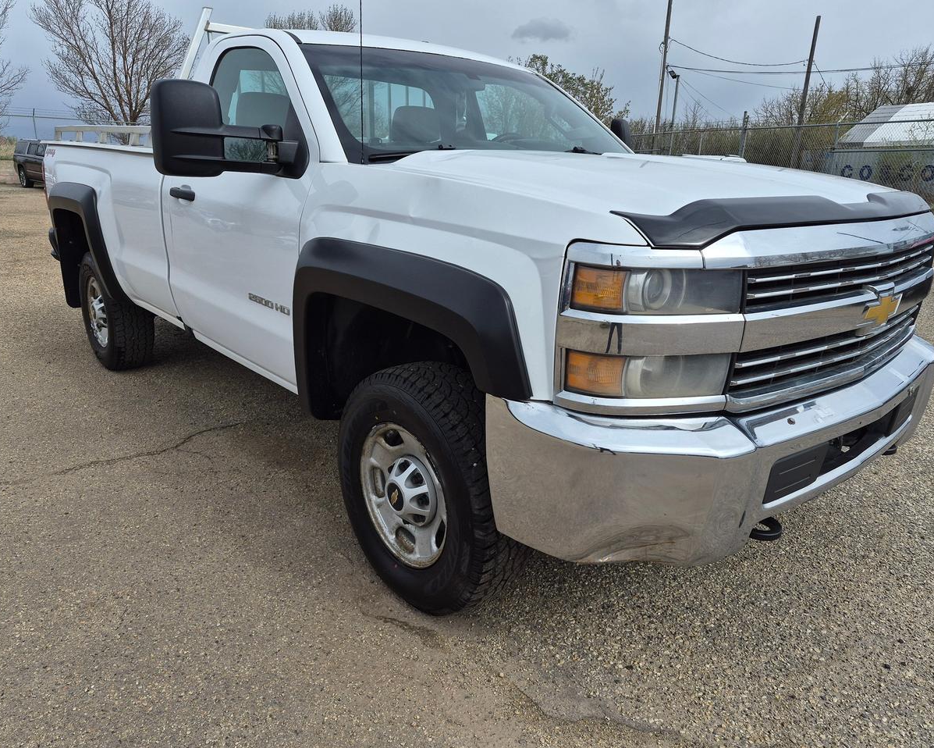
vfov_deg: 58.8
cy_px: 374
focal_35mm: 24
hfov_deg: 70.3
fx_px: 664
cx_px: 476
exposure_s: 1/6752
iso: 80
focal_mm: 5.4
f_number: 1.8
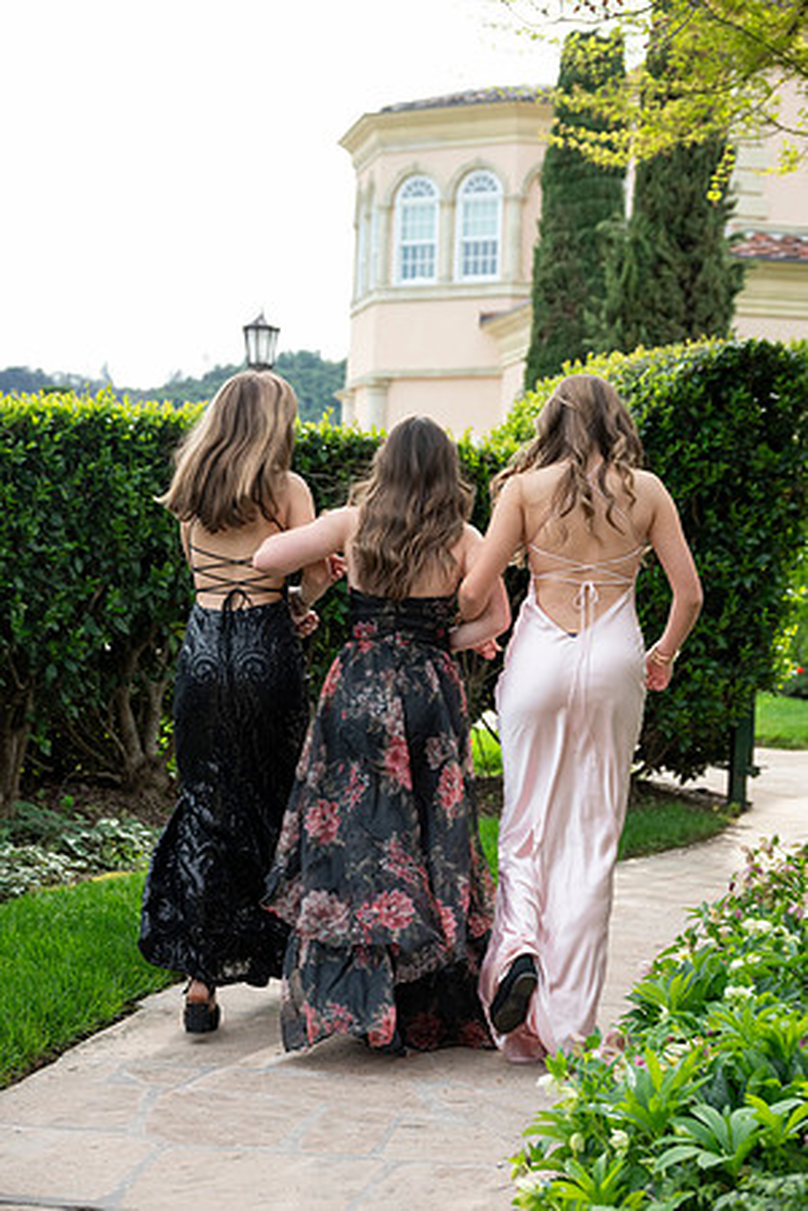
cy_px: 606
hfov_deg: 18.7
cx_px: 404
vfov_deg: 27.7
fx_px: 2457
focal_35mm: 73
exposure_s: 1/1000
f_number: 6
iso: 1250
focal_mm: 73
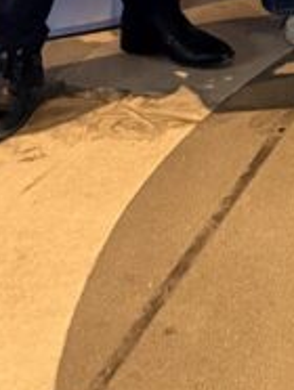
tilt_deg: -6.1
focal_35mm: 132
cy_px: -560
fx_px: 1491
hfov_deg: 10.4
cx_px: 588
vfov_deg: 11.9
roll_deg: +0.3
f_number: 1.78
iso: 500
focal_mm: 6.76
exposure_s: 1/50
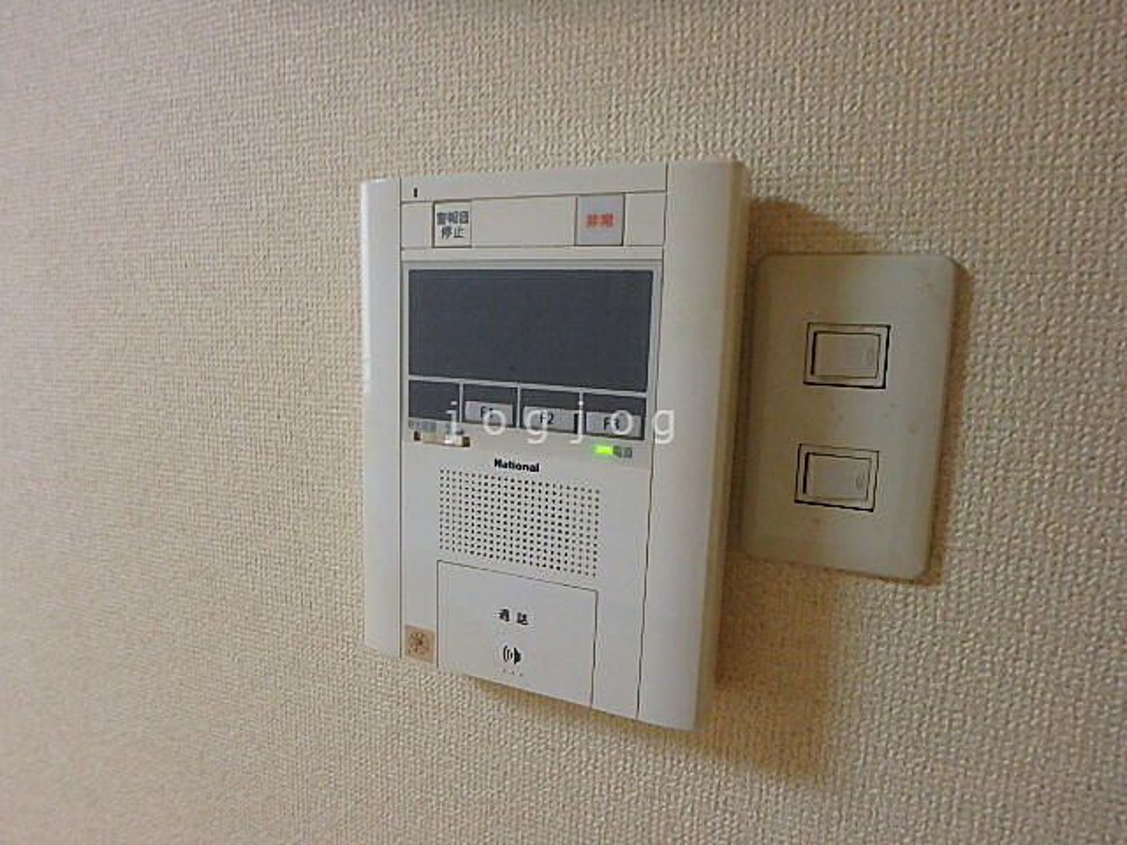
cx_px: 564
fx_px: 684
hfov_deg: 79.0
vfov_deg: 63.4
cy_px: 422
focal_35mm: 21
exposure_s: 1/30
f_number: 3.5
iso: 640
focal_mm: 3.7
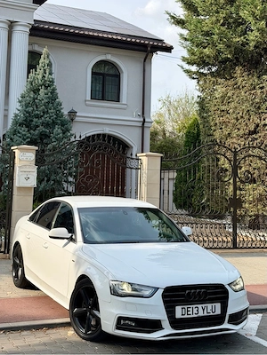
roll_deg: -2.0
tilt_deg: +2.3
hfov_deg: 30.3
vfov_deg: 39.7
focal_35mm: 48
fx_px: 494
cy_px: 178
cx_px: 134
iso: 64
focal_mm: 6.76
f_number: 1.78
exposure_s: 1/2415
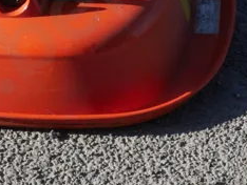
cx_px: 243
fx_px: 1564
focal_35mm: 219
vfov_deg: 6.7
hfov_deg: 9.0
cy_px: -112
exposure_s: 1/250
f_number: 9
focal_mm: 25
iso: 200
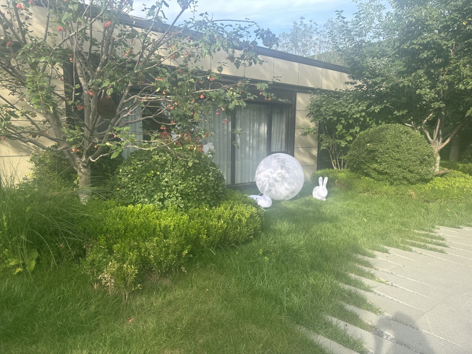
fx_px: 327
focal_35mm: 24
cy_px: 177
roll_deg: -1.1
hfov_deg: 71.6
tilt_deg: -8.2
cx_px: 236
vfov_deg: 56.8
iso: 80
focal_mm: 6.86
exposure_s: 1/1062
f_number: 1.78
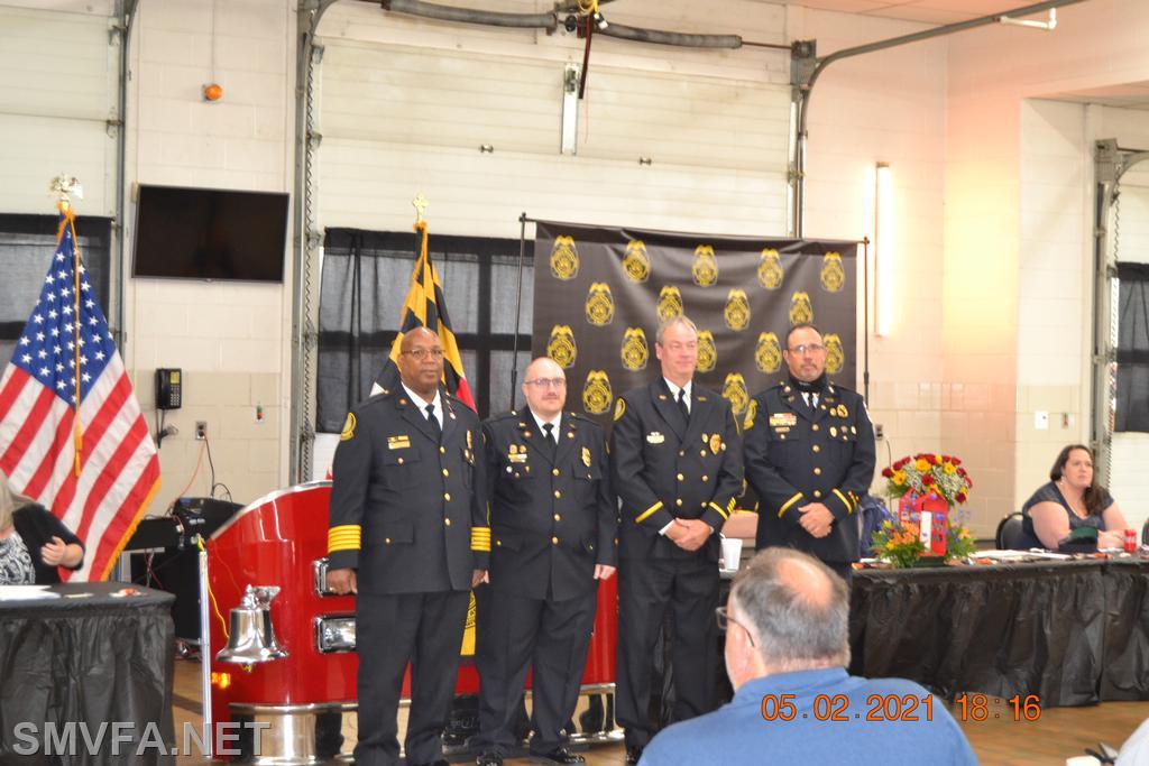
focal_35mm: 68
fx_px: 2155
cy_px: 383
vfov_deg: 20.2
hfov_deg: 29.9
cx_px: 574
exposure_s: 1/60
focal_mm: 45
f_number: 5.3
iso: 1600
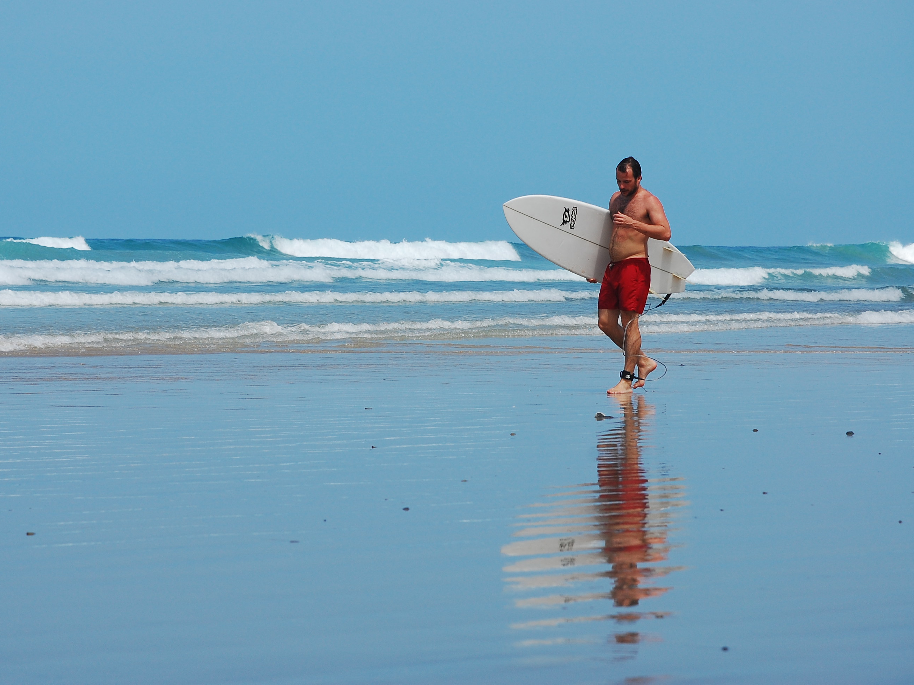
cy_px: 342
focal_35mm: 142
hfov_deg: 13.9
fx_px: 3737
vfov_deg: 10.5
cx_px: 389
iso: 200
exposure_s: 1/1000
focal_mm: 85
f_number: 6.3
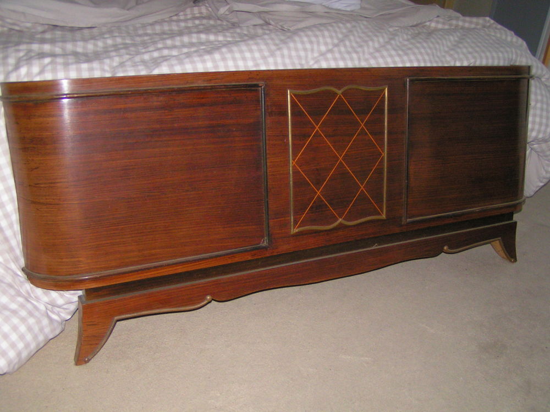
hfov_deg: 49.0
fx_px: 604
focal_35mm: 38
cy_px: 206
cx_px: 275
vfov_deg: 37.7
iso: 200
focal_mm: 5.8
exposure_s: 1/40
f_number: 2.8
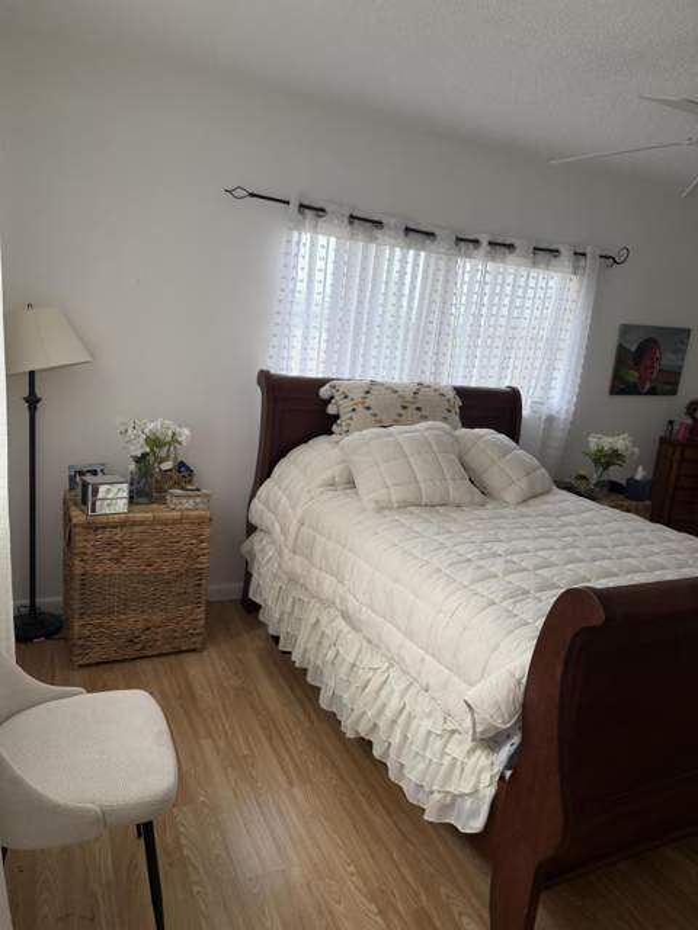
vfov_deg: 71.6
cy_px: 465
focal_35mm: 24
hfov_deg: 56.8
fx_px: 645
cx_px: 349
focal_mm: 6.76
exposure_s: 1/121
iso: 160
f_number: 1.78
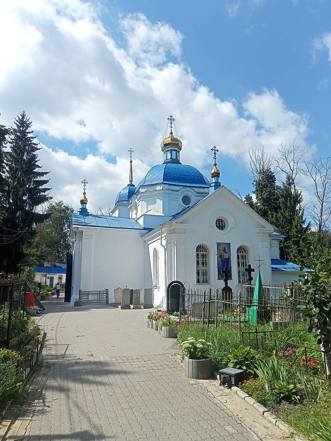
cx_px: 166
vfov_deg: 63.4
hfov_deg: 49.7
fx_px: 357
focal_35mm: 28
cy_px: 220
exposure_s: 1/4167
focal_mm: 4.69
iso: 113
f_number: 1.8
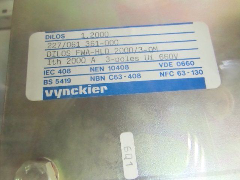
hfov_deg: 71.6
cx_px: 120
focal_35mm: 24
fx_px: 166
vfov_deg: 56.8
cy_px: 90
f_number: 3
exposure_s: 1/30
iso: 800
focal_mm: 4.24
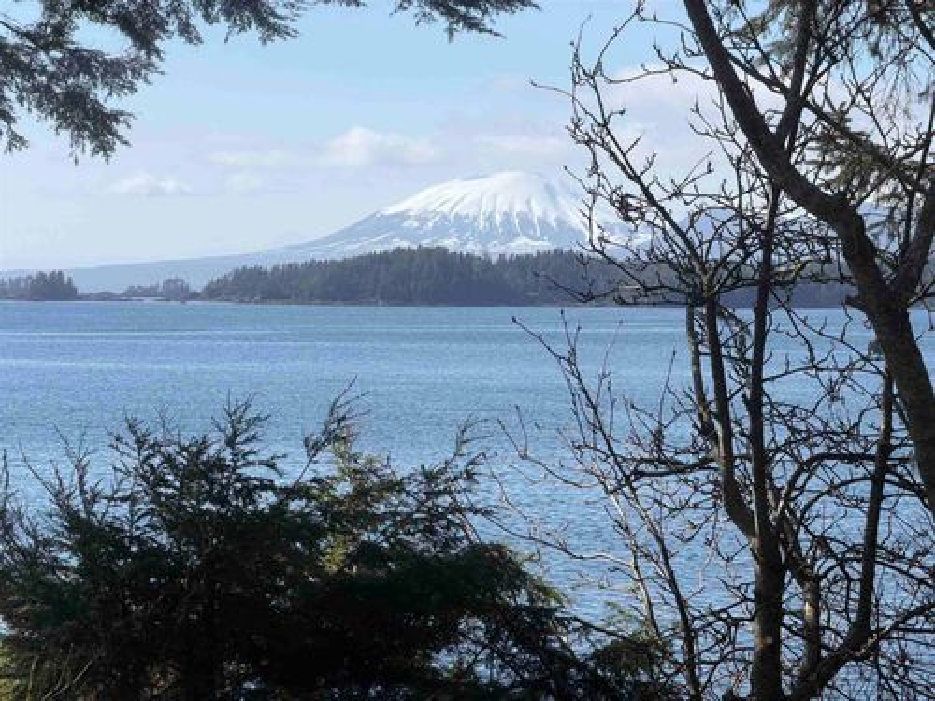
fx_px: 2701
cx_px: 468
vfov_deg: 14.8
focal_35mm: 100
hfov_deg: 19.6
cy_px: 350
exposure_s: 1/638
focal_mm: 16.89
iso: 20
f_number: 2.8
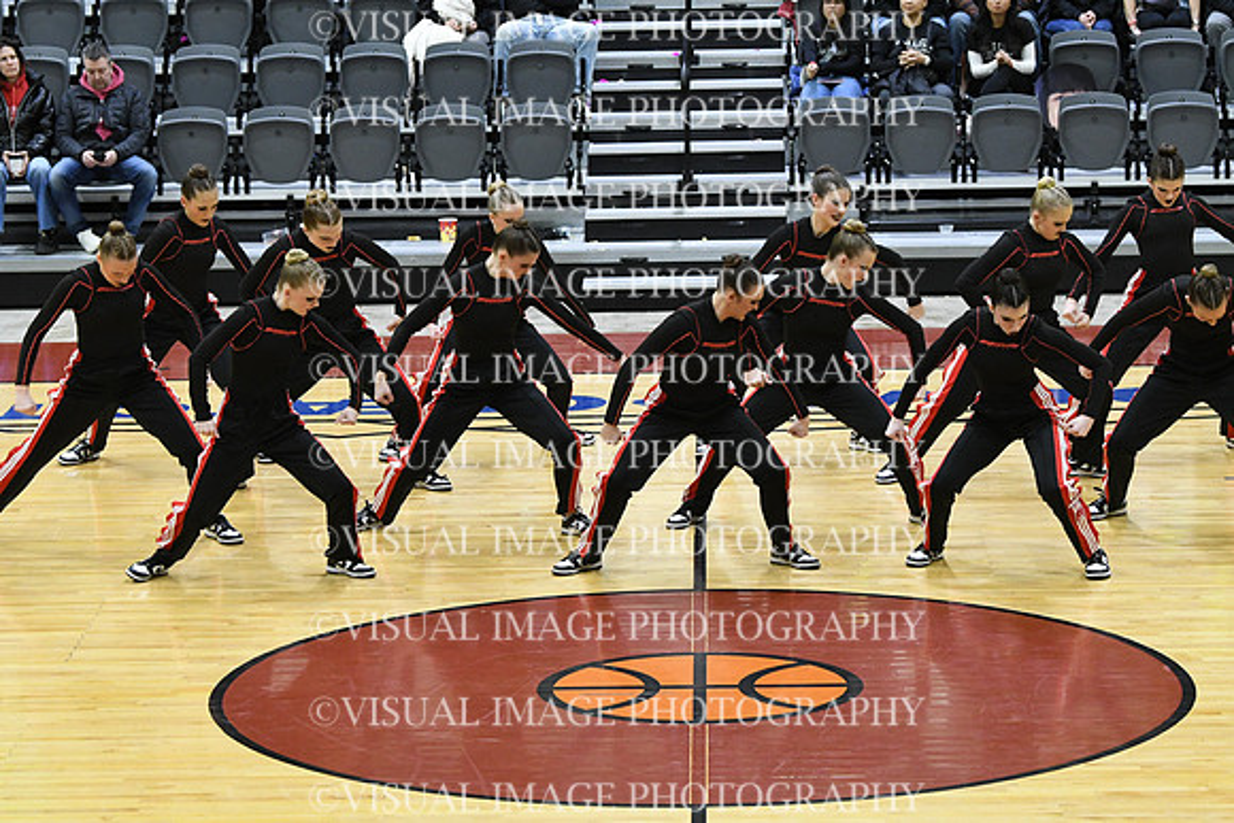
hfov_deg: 14.9
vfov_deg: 9.9
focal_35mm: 138
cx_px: 617
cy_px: 412
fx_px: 4731
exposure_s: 1/250
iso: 4000
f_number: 4
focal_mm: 92
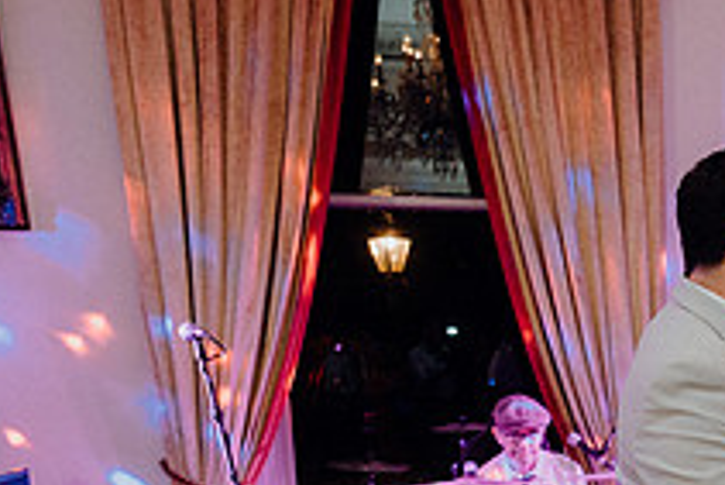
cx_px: 866
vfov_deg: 19.1
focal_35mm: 66
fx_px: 1330
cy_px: 631
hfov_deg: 27.0
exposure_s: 1/160
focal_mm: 24
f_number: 3.5
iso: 2500
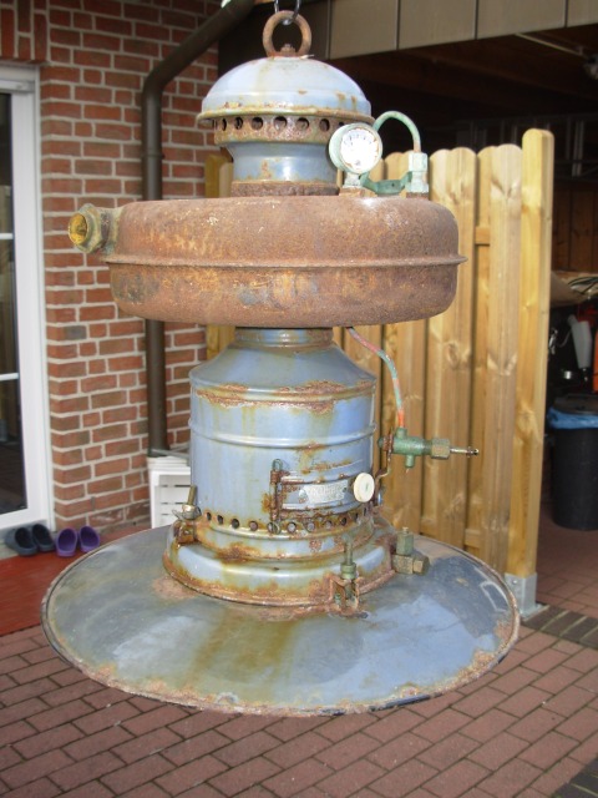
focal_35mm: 38
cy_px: 399
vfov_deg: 49.0
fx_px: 875
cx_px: 299
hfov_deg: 37.7
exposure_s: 1/256
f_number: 2.9
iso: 50
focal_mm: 6.3
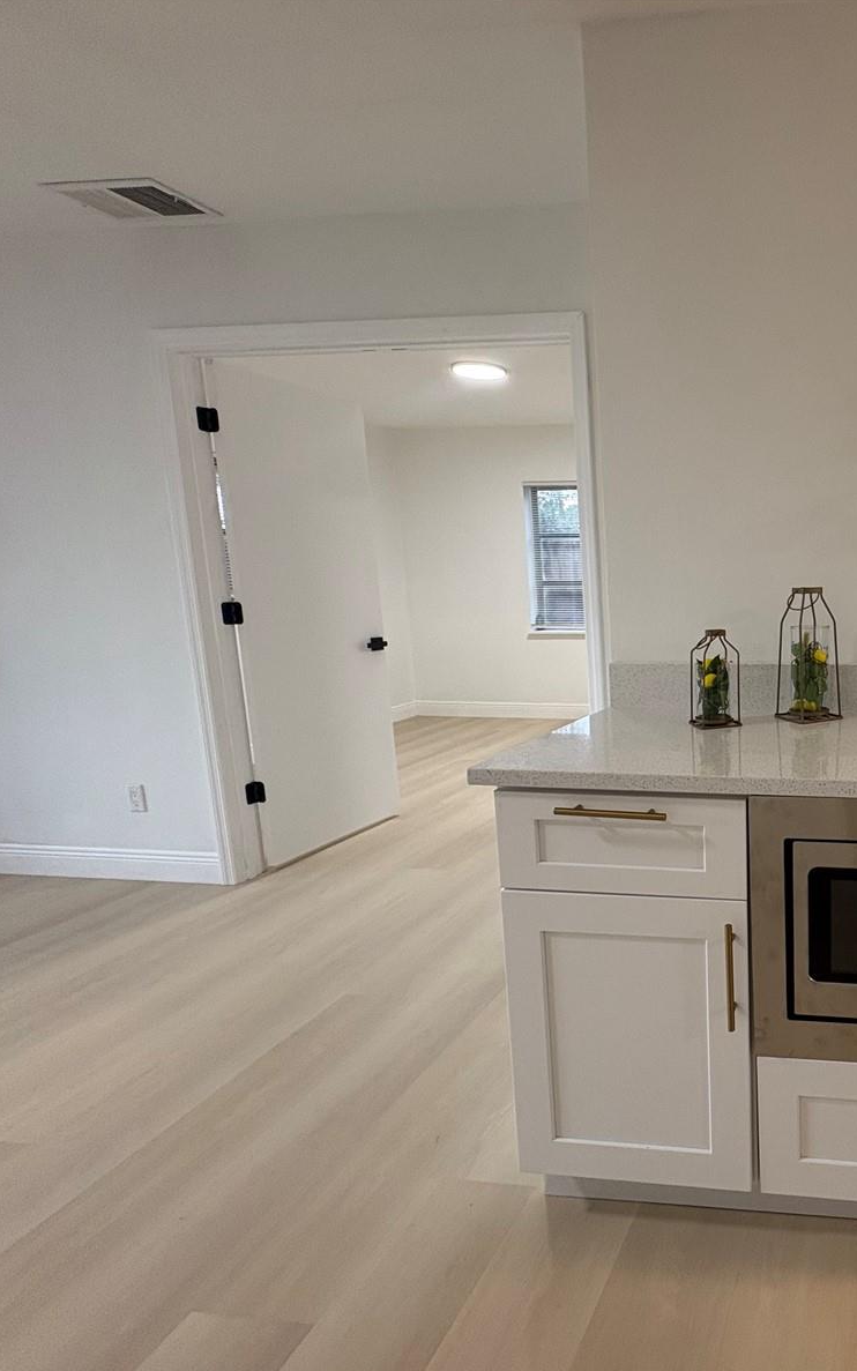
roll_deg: +0.4
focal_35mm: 20
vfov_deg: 85.1
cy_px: 687
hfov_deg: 50.2
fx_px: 747
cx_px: 826
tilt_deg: -8.2
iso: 200
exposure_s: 1/60
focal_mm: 2.22
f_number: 2.2
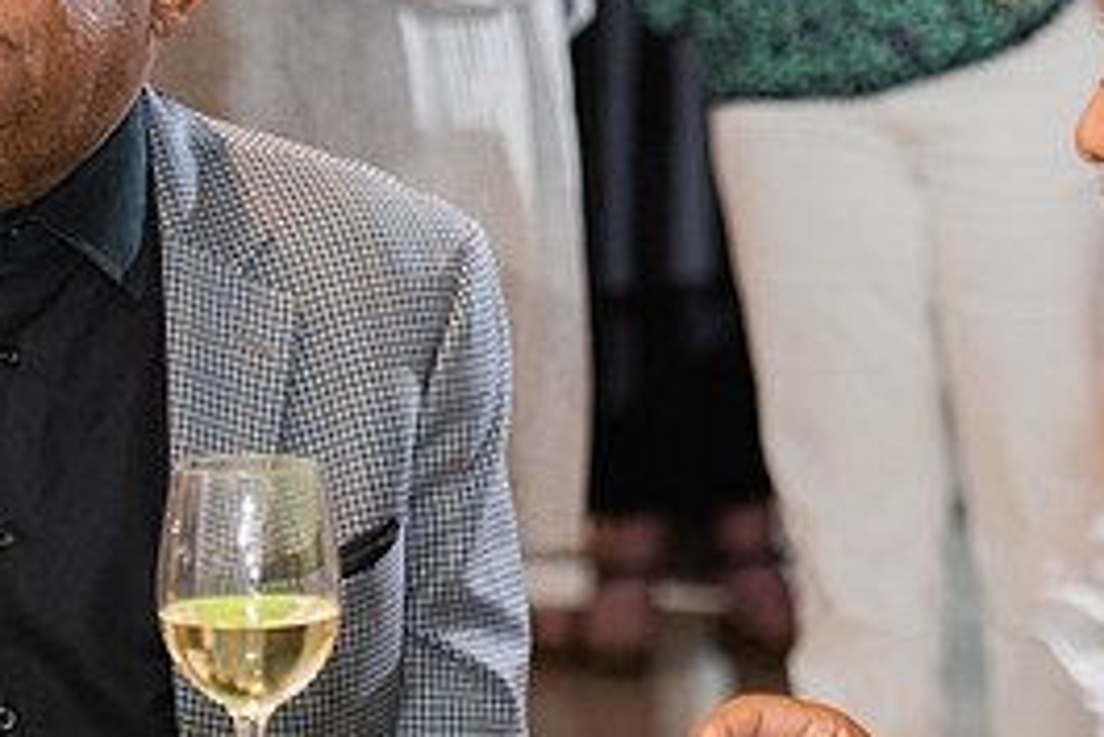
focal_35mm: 227
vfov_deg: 6.1
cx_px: 688
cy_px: 110
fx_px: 6965
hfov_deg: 9.1
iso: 1250
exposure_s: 1/200
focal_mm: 80
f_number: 2.8
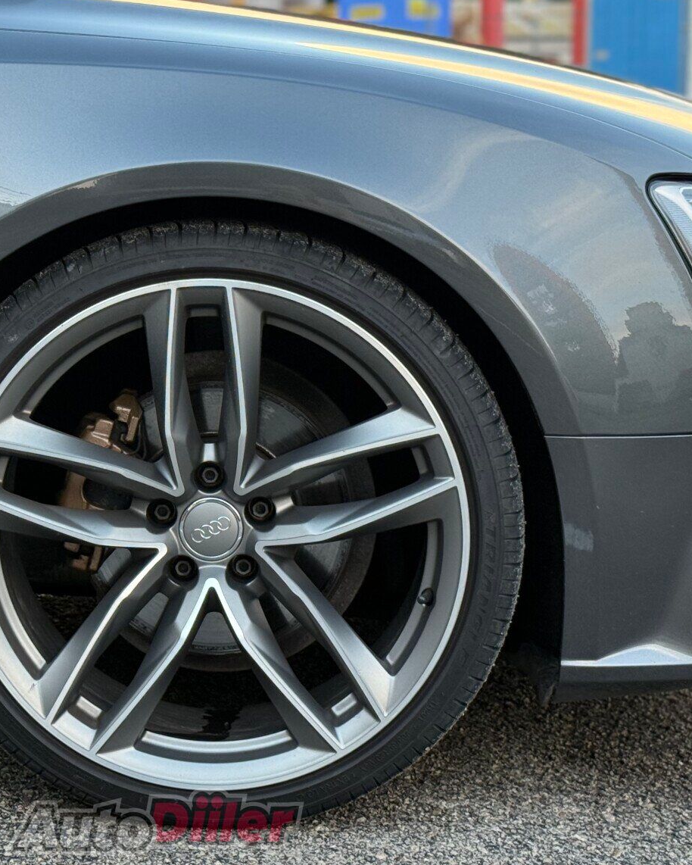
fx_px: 2048
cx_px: 154
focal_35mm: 80
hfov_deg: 19.0
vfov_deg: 23.8
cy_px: 378
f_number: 1.78
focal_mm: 6.76
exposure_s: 1/83
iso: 100
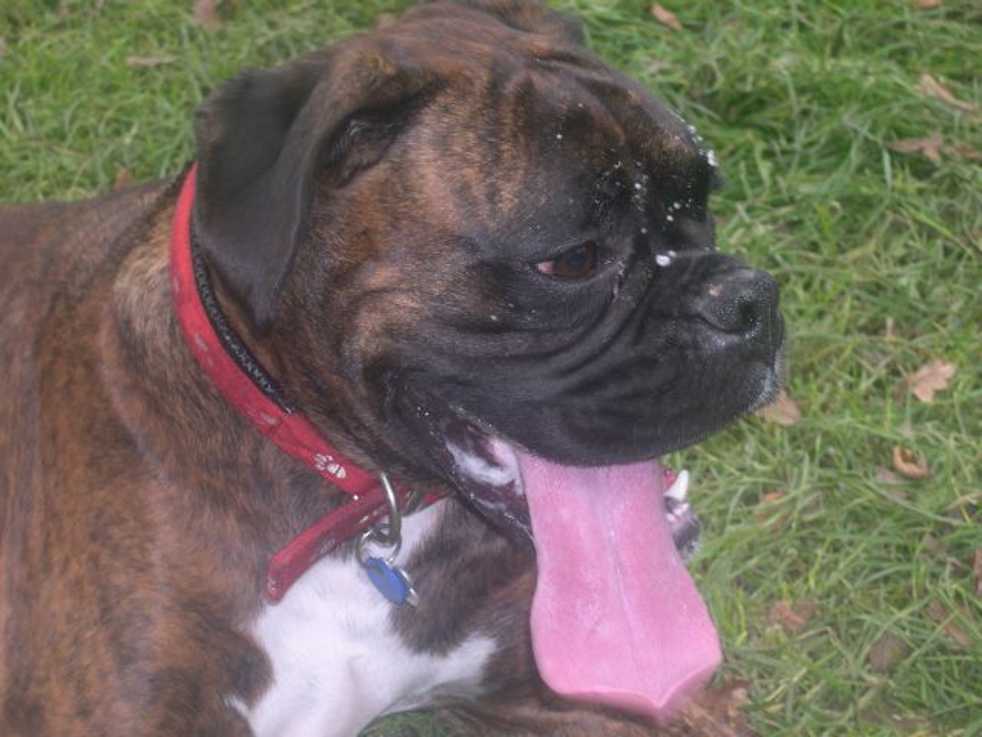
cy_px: 368
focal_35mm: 92
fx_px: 2610
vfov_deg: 16.1
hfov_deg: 21.3
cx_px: 491
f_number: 4.5
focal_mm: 19.5
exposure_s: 1/60
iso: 110
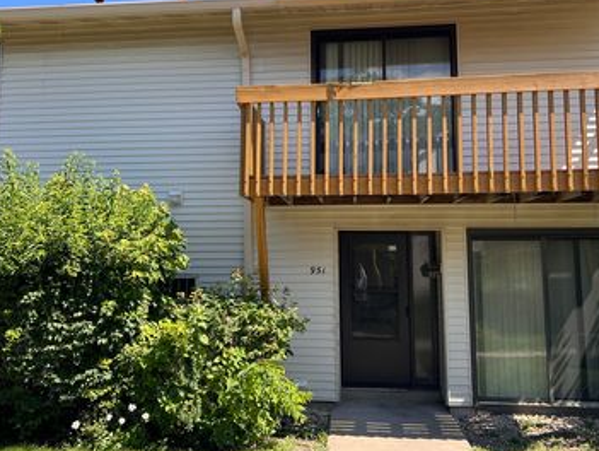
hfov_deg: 50.0
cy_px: 187
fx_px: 641
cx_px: 275
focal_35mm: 37
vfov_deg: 38.6
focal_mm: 5.7
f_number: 1.5
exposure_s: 1/1531
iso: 50
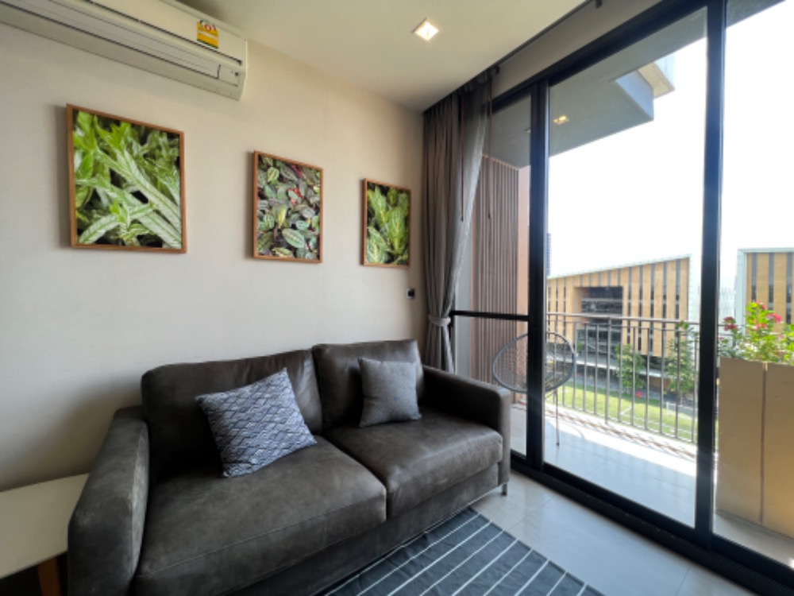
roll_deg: -0.5
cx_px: 397
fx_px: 298
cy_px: 298
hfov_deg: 106.2
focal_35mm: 13
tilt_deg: +3.3
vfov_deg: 89.9
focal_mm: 1.57
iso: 32
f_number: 1.8
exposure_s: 1/99
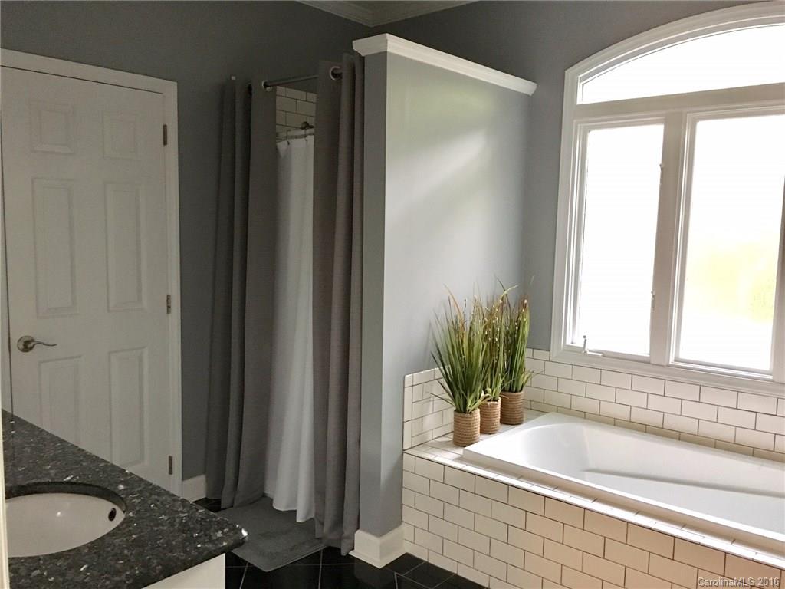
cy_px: 294
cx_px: 392
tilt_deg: -7.2
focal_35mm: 29
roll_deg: -1.0
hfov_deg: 61.7
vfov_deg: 48.2
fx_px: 658
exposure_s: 1/15
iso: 500
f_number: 2.2
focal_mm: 4.15
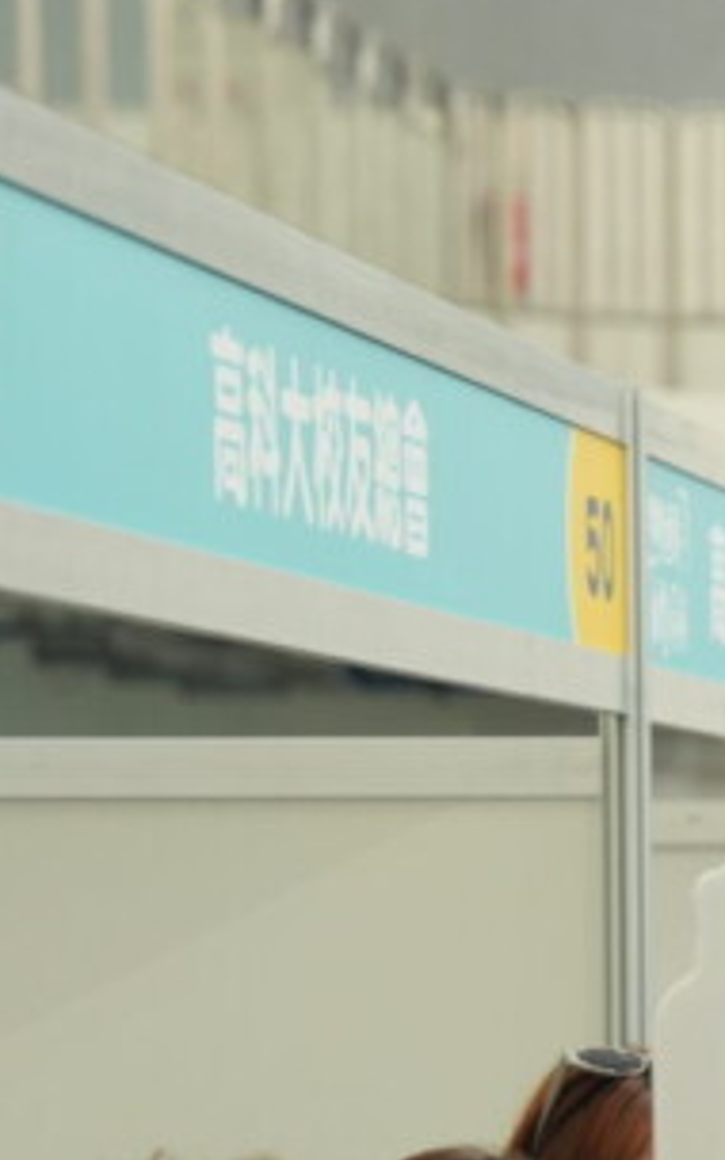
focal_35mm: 282
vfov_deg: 7.4
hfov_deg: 4.5
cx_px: 1923
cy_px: 981
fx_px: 8915
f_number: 2.8
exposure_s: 1/200
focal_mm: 70
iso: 800
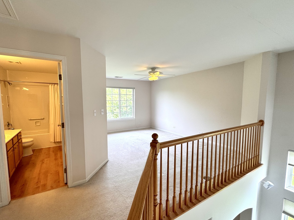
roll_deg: +0.1
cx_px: 127
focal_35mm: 16
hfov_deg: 93.9
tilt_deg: -2.4
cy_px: 113
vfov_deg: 78.1
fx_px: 136
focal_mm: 2.22
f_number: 2.2
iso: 64
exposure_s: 1/120
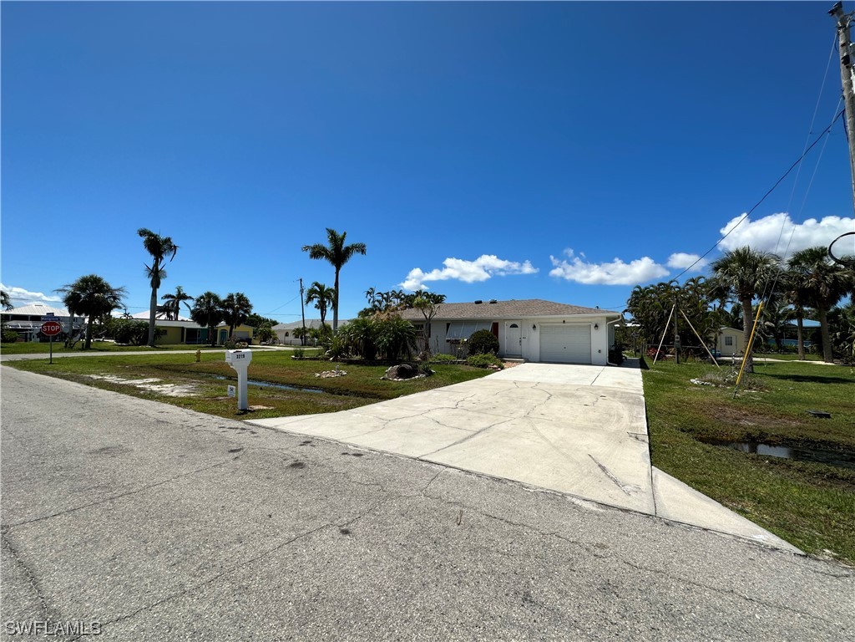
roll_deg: -1.0
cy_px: 321
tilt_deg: +3.5
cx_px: 428
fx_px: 346
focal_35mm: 14
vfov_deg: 85.7
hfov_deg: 102.1
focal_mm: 2.22
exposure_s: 1/4464
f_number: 2.2
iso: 50
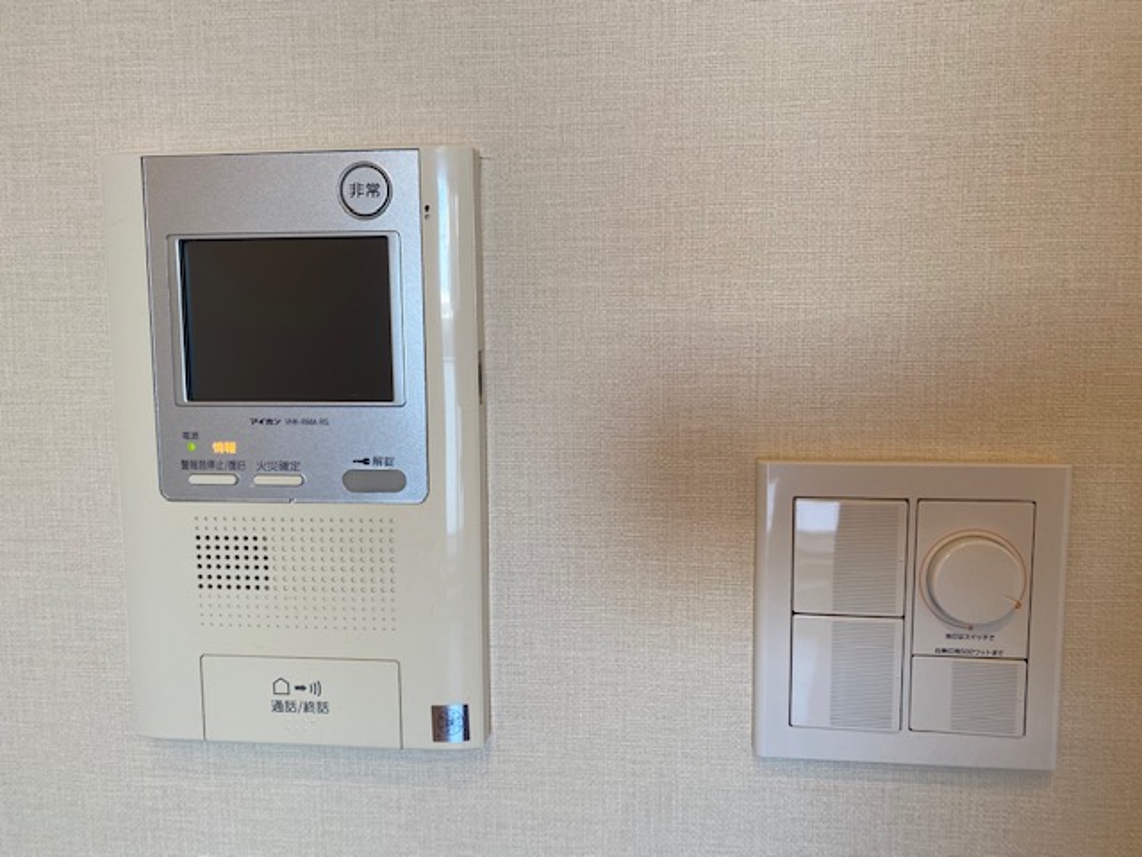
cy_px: 428
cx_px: 571
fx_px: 858
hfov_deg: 67.3
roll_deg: +0.7
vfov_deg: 53.1
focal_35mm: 26
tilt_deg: -6.1
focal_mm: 4.25
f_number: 1.8
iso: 100
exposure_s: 1/100
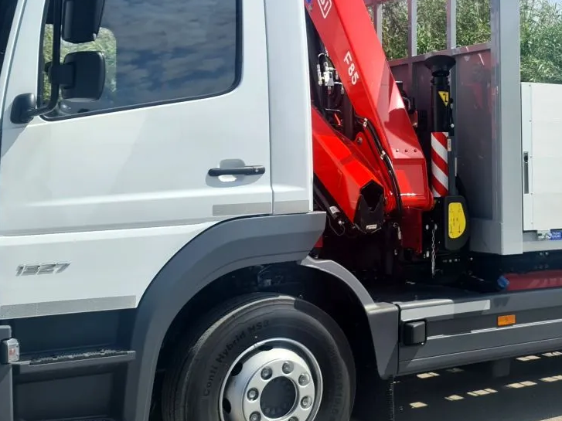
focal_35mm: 55
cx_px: 430
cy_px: 111
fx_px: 893
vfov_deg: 26.3
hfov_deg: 34.1
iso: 50
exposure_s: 1/1296
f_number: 1.8
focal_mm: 7
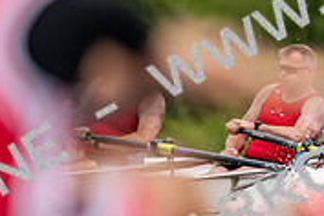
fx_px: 17711
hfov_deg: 1.0
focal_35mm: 1968
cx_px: 373
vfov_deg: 0.7
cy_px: 102
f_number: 4
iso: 500
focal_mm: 600
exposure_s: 1/2500
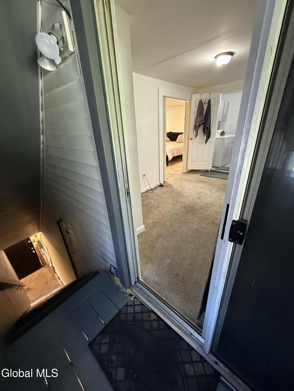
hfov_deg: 85.7
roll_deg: +2.1
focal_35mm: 14
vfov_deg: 102.1
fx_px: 159
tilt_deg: -22.9
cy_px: 196
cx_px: 147
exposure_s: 1/60
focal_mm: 2.22
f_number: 2.2
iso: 640
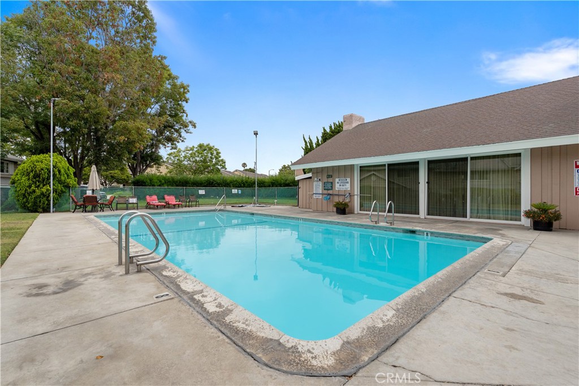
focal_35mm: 16
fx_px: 257
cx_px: 290
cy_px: 193
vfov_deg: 73.8
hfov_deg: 96.7
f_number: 9
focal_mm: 16
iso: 800
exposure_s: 1/1600
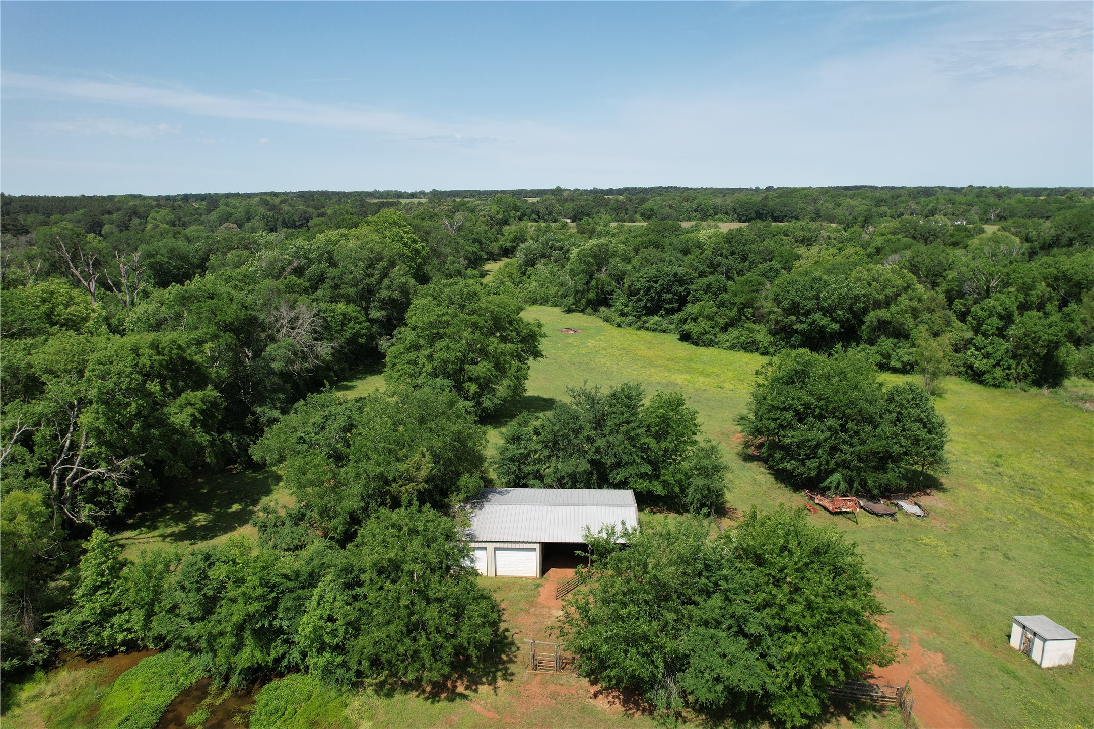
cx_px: 547
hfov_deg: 78.6
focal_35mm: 22
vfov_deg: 57.2
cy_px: 364
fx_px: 669
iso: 110
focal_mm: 8.38
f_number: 2.8
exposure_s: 1/2000
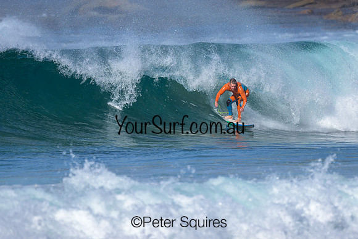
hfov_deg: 1.9
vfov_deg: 1.3
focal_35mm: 1100
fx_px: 10940
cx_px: 193
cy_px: 93
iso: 220
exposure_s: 1/2000
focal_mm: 800
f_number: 6.3
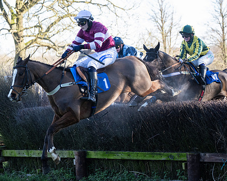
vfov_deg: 13.1
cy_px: 100
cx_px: 135
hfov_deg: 16.3
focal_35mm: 118
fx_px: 793
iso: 800
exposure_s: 1/1600
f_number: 2.8
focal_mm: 70
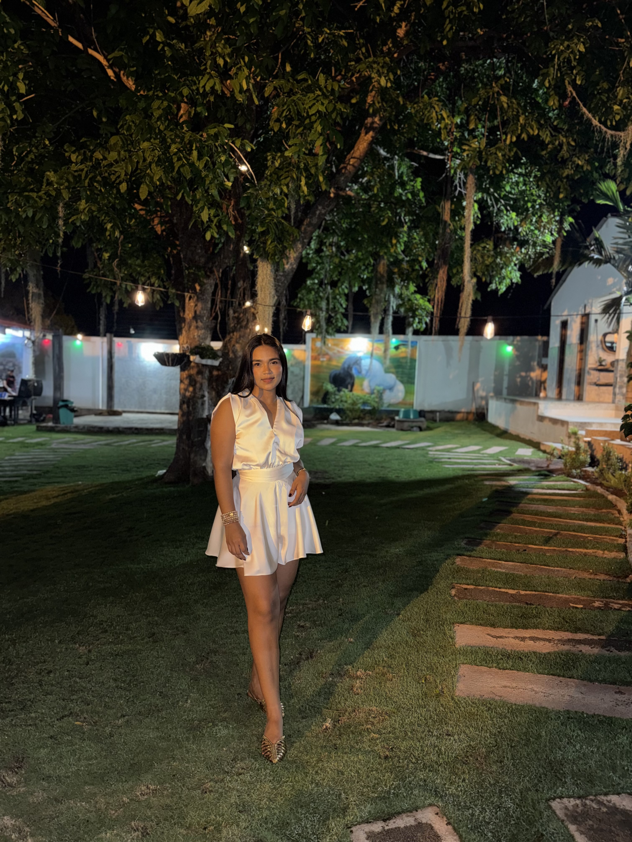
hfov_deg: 56.8
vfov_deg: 71.6
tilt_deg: -4.5
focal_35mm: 24
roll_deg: -2.4
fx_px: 584
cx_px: 316
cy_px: 421
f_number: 1.78
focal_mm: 6.76
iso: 200
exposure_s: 1/8
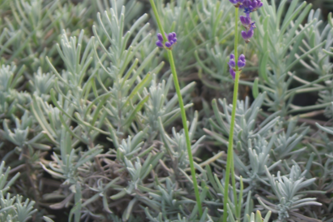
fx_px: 1508
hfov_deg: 12.6
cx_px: 262
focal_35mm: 163
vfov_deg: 8.4
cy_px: 27
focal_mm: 50
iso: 125
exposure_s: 1/80
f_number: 5.6
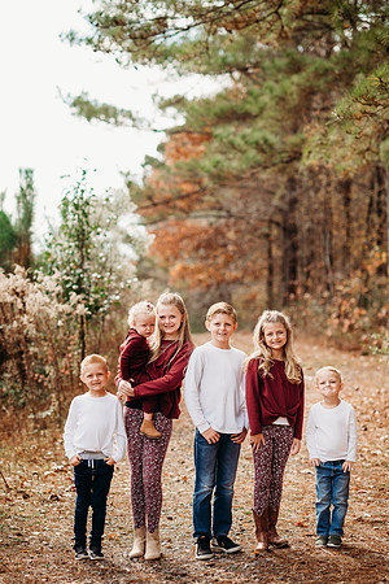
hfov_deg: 16.1
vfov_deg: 23.9
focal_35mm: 85
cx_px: 194
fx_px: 1378
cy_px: 292
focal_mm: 85
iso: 100
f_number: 2.2
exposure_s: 1/640
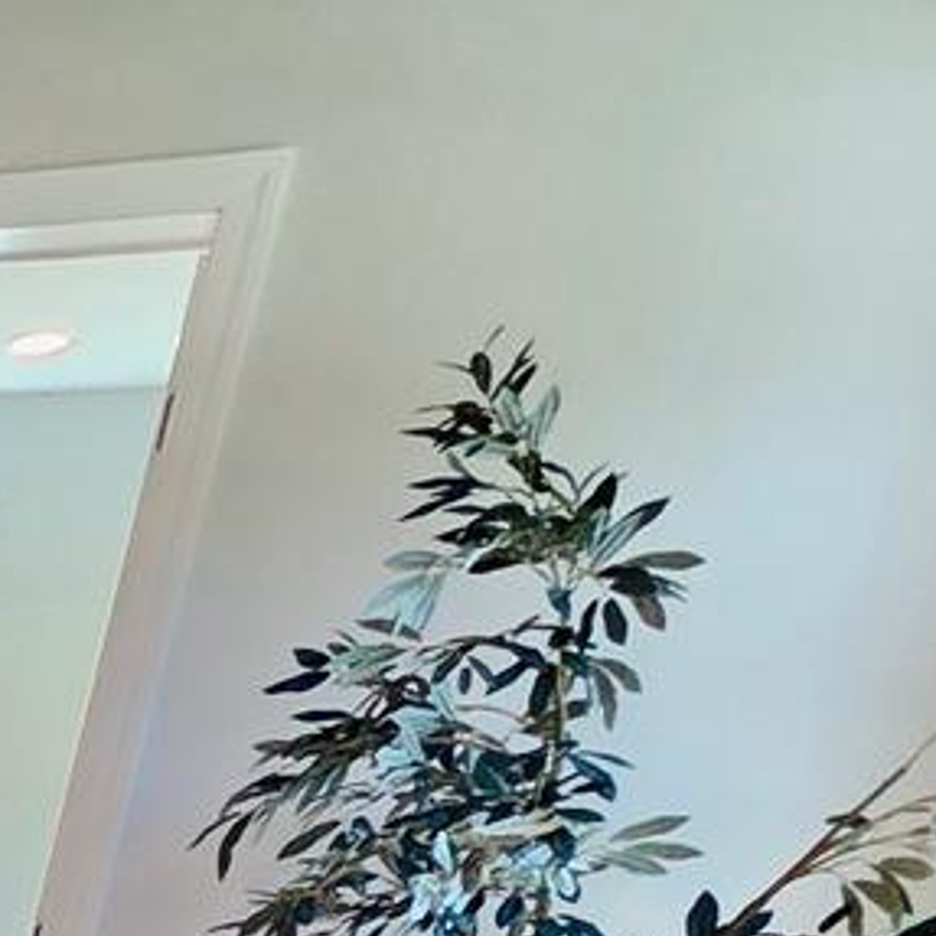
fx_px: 2509
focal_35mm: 82
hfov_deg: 11.5
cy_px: 1660
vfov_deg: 17.4
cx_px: -1865
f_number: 2.2
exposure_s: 1/120
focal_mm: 2.2
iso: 125
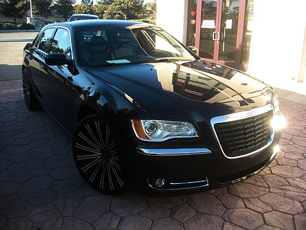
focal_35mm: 36
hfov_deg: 51.4
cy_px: 115
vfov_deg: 39.7
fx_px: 318
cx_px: 153
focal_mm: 6.3
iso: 50
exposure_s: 1/160
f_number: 2.8
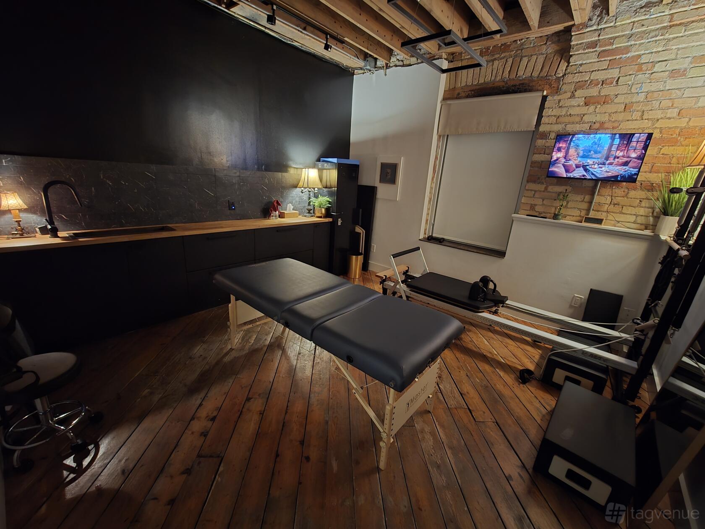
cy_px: 264
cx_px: 352
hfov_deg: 106.2
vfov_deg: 89.9
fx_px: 265
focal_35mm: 13
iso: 1250
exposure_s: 1/8
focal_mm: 2.2
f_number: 2.2
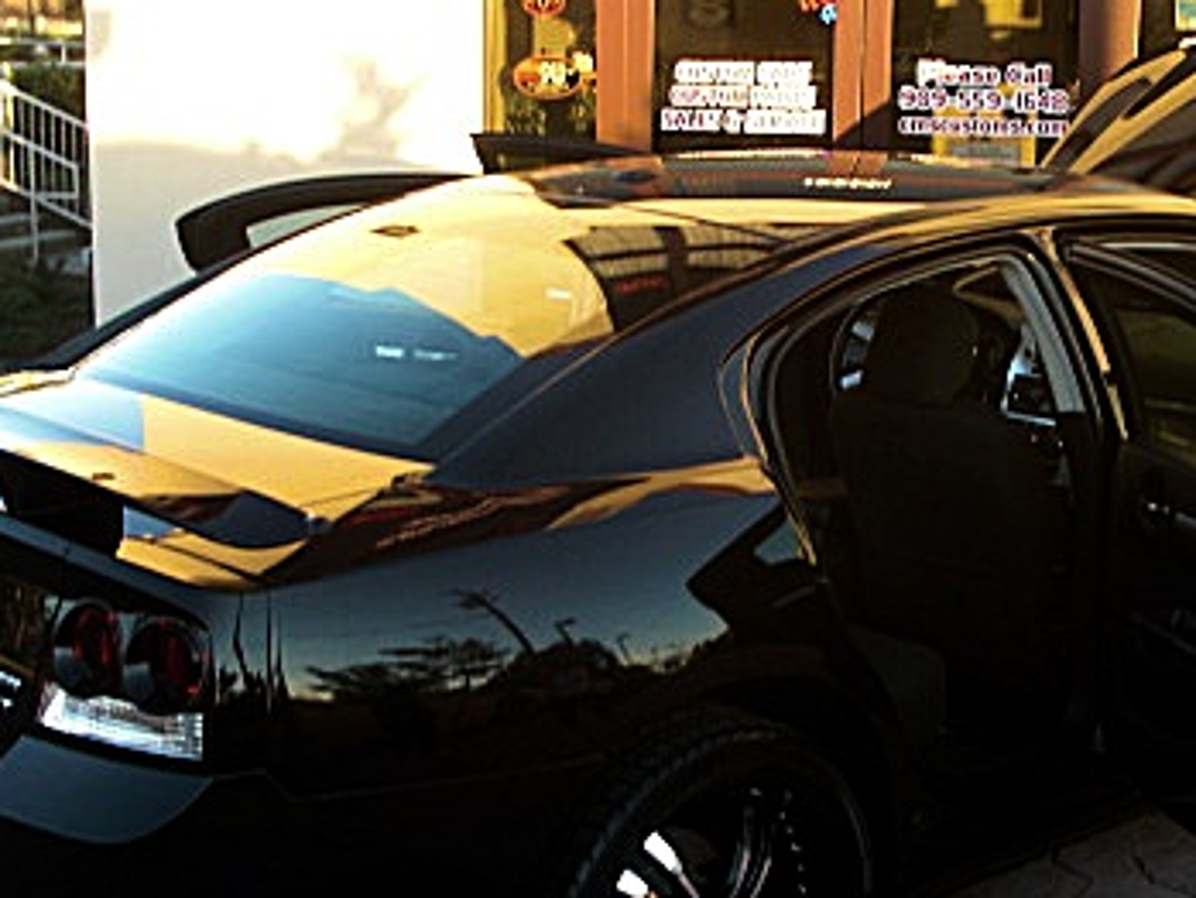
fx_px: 2281
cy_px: 473
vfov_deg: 22.3
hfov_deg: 29.2
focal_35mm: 66
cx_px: 761
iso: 100
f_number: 2.8
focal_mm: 6.3
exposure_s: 1/125
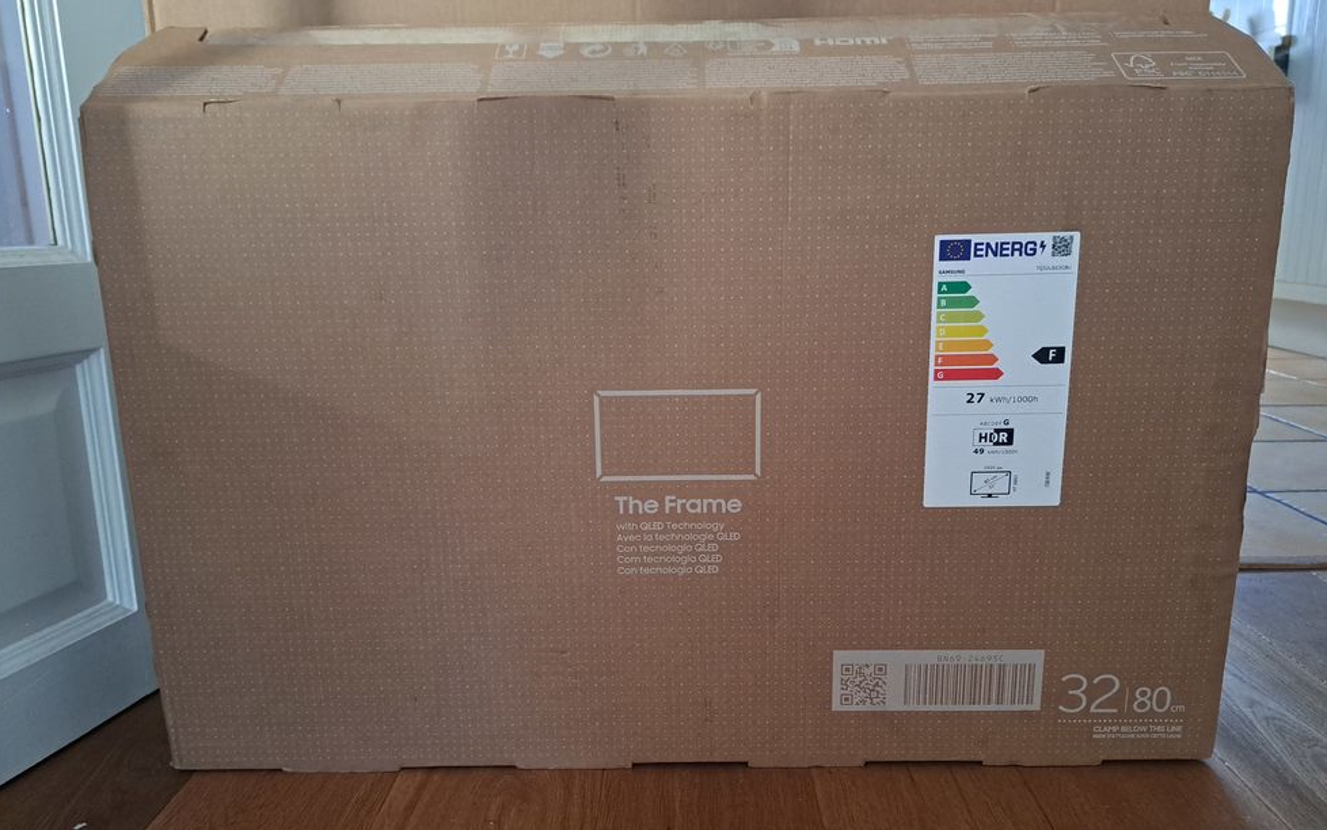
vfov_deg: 47.6
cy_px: 422
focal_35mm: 26
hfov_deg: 70.4
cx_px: 672
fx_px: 941
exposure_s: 1/20
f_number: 1.8
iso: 500
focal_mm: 5.23
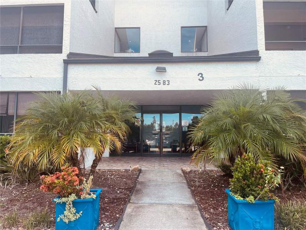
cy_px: 115
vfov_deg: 53.1
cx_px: 153
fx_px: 230
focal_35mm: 26
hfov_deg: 67.3
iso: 50
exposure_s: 1/810
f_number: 1.6
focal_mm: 5.1
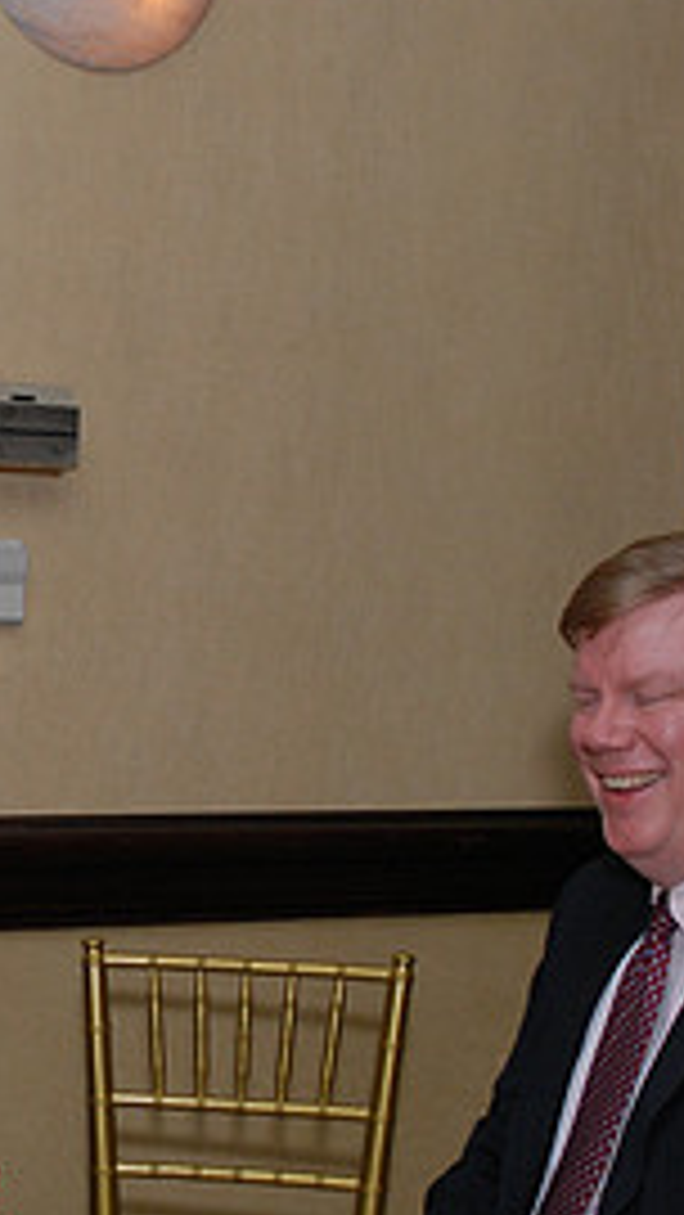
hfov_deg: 13.0
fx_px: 2936
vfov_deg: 23.3
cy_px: 734
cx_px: -76
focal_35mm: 91
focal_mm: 27
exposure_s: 1/100
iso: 400
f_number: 5
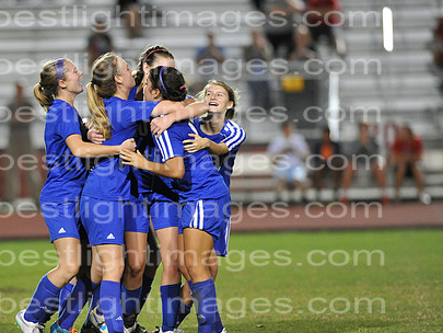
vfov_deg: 3.6
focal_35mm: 413
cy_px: 186
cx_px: 138
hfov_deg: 4.8
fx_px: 5287
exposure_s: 1/400
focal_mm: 300
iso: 5000
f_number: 3.2
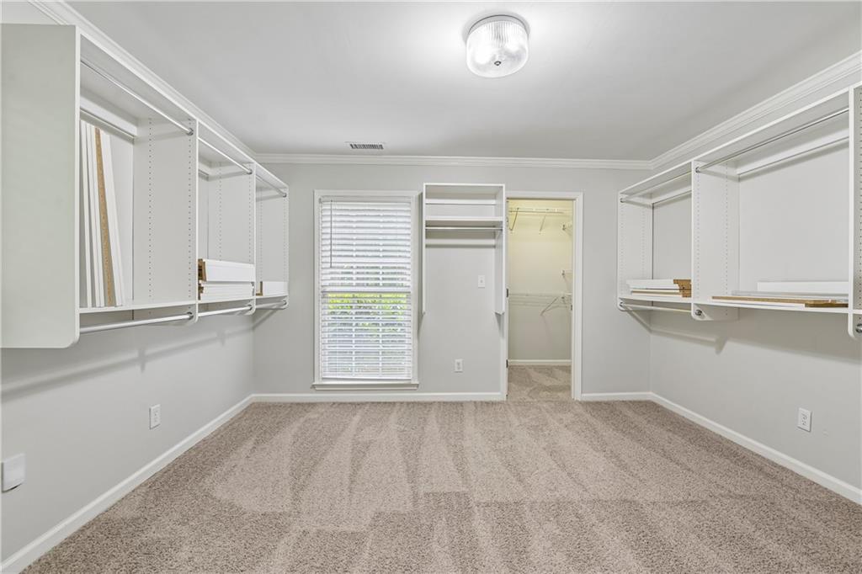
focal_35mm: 16
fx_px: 383
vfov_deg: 73.7
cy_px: 287
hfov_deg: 96.8
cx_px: 431
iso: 400
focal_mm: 16
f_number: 8
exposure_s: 1/15
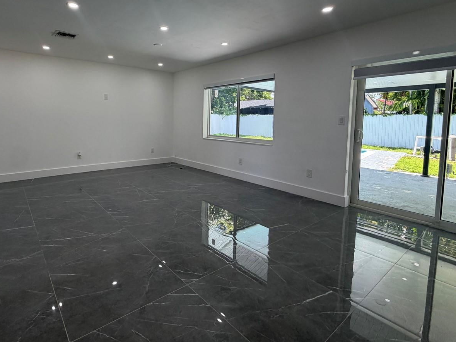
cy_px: 136
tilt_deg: -5.1
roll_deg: +0.0
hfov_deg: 83.6
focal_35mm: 19
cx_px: 182
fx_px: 250
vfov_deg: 68.0
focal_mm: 2.22
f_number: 2.2
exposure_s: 1/120
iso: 80
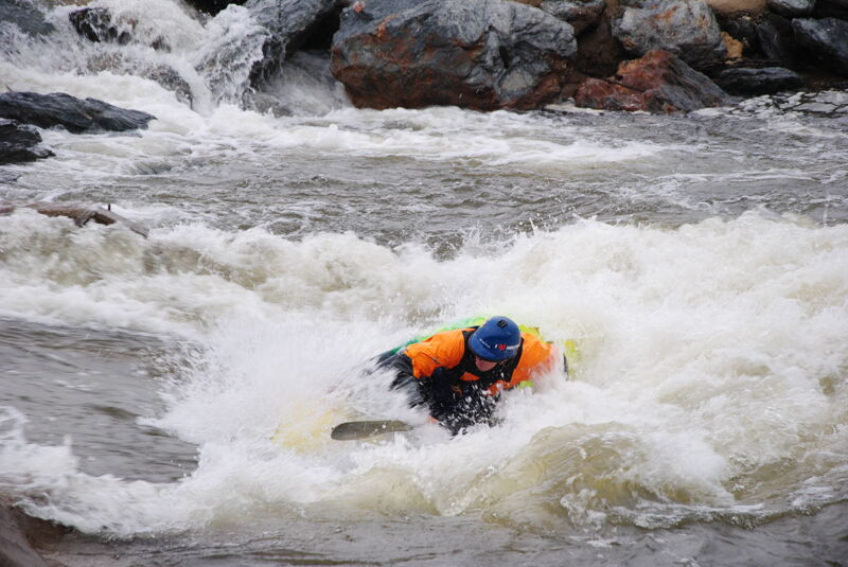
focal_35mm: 158
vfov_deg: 8.7
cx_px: 424
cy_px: 284
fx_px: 3713
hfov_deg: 13.0
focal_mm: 105
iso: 200
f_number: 8
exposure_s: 1/125
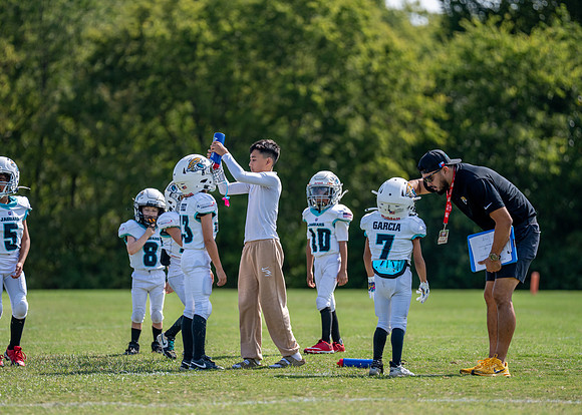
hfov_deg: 8.6
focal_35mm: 235
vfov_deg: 6.1
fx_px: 3878
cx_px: 277
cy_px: 230
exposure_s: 1/2500
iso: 160
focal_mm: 200
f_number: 2.8
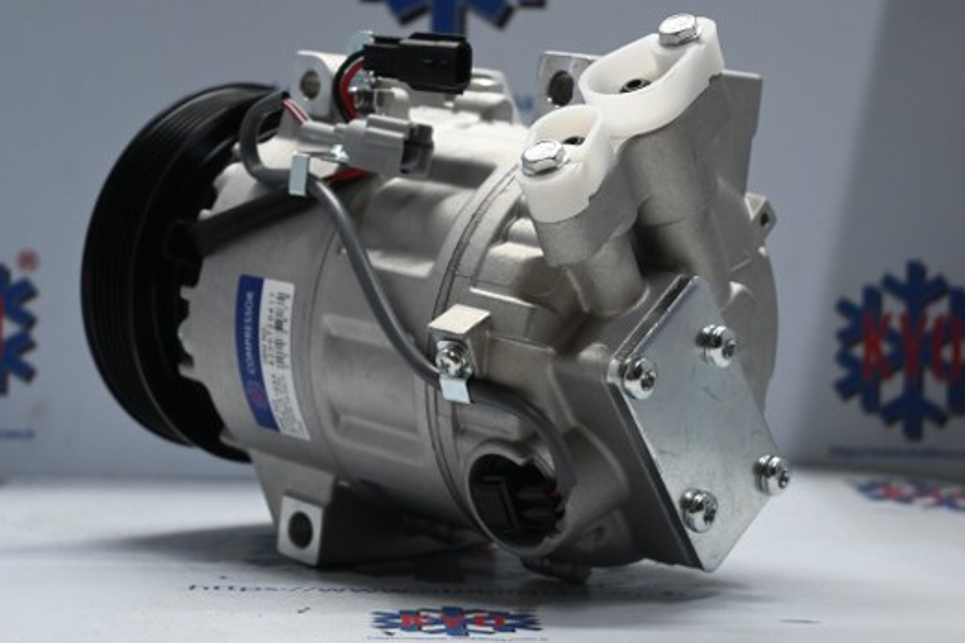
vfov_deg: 17.9
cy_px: 276
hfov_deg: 26.7
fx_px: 2036
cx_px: 454
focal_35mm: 76
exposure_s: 1/80
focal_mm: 44
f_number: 6
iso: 1250
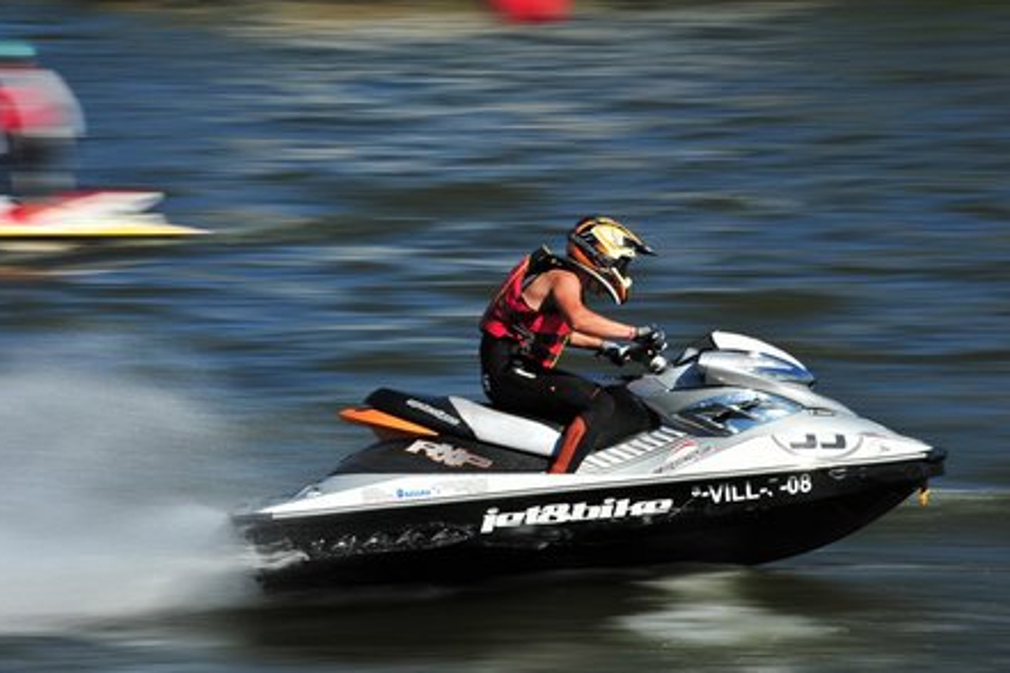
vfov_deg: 6.7
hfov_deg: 10.1
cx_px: 504
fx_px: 5723
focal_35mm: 204
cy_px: 336
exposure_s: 1/100
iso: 200
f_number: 22
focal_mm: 200
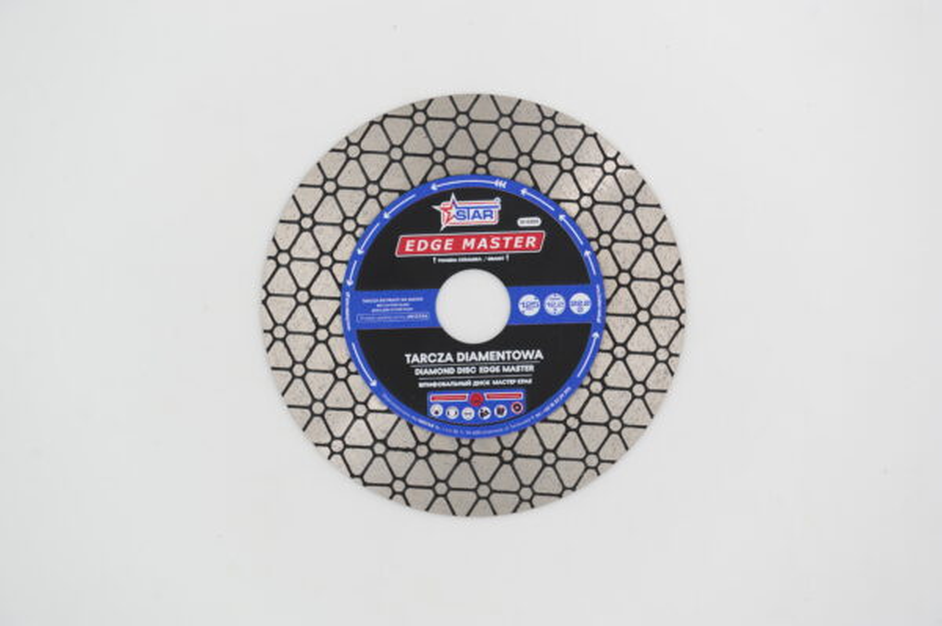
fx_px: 1830
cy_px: 313
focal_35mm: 70
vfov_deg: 19.4
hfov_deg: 28.9
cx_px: 471
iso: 200
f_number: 5
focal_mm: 70
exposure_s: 1/250
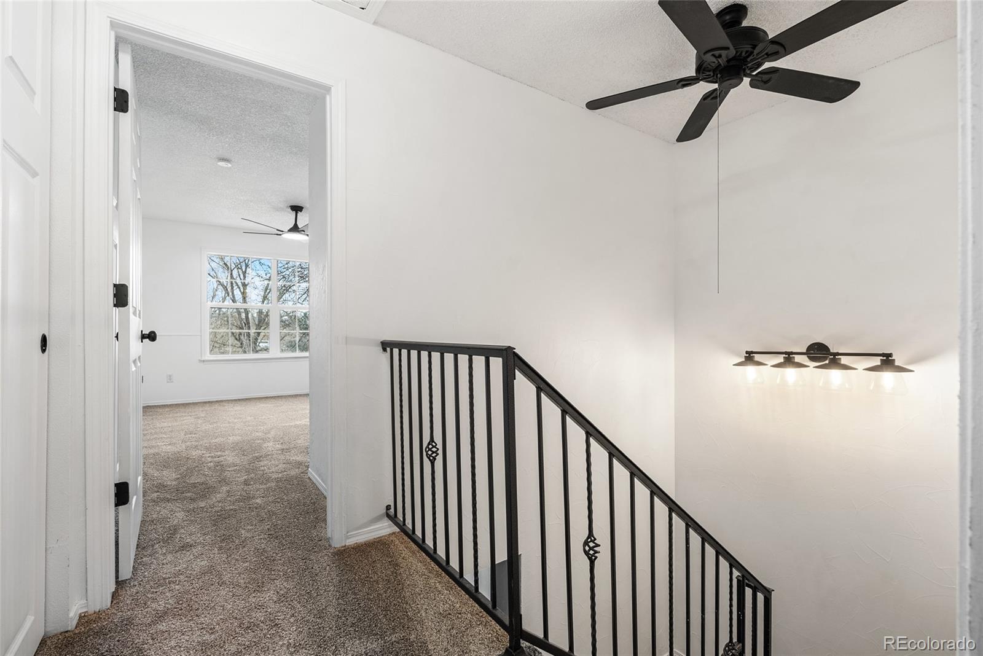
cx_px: 492
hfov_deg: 96.7
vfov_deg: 73.8
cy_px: 328
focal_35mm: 16
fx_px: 437
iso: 200
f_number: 8
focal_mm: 16
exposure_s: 1/100
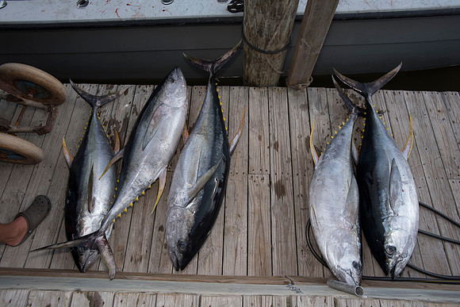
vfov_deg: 62.0
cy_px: 154
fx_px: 256
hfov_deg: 84.0
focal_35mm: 20
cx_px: 230
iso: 250
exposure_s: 1/800
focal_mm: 20
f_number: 5.6
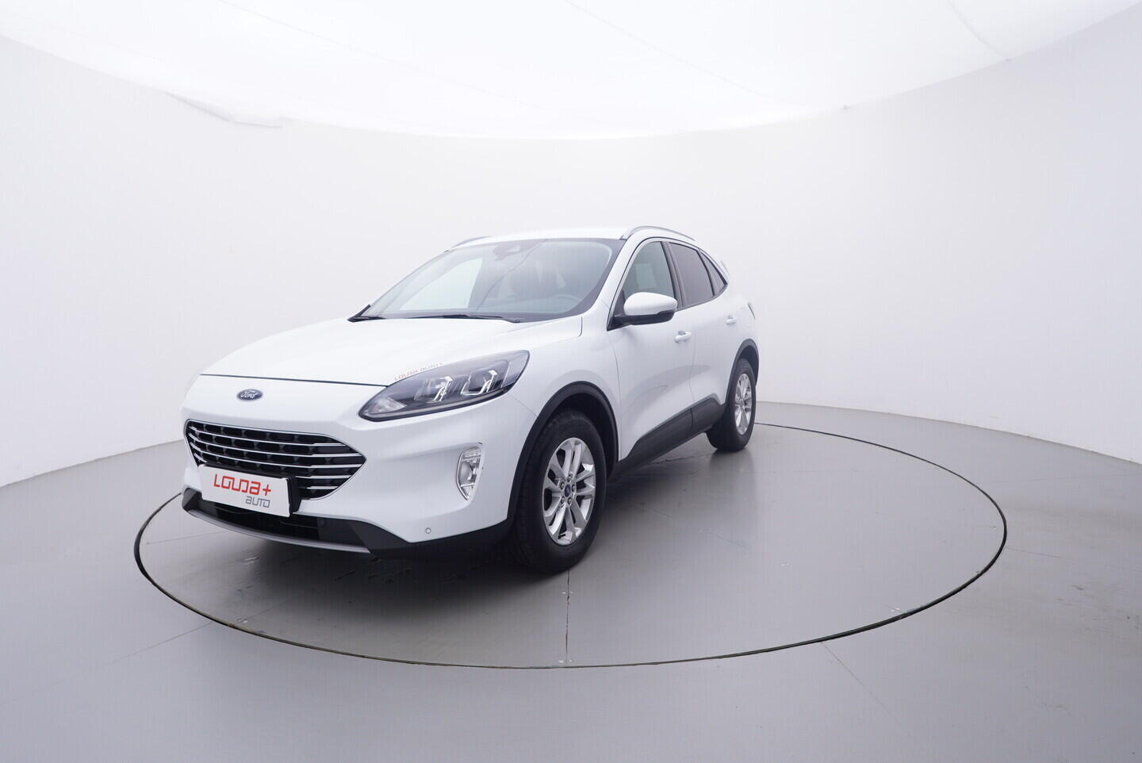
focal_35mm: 22
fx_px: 714
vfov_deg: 56.2
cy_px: 382
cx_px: 571
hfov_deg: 77.3
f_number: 5
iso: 200
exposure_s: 1/80
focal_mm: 15
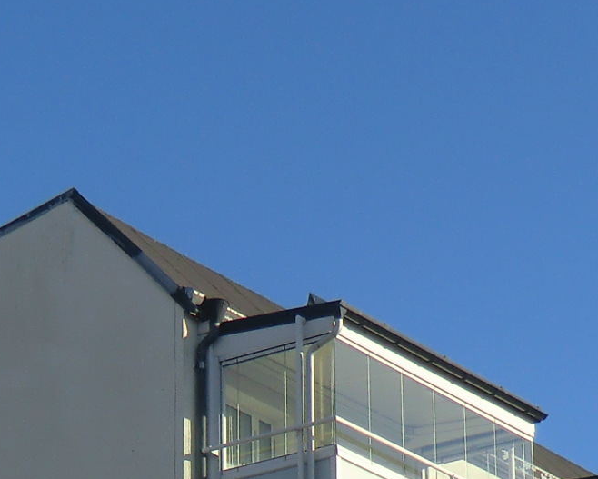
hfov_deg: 13.6
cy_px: 730
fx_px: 2514
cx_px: 234
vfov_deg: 10.5
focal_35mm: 142
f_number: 3.6
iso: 64
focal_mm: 6.1
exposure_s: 1/640
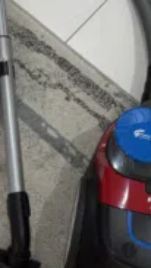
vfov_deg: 36.0
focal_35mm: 57
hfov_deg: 21.1
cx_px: 67
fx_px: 406
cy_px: 75
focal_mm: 6.76
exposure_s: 1/50
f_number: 1.78
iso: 125
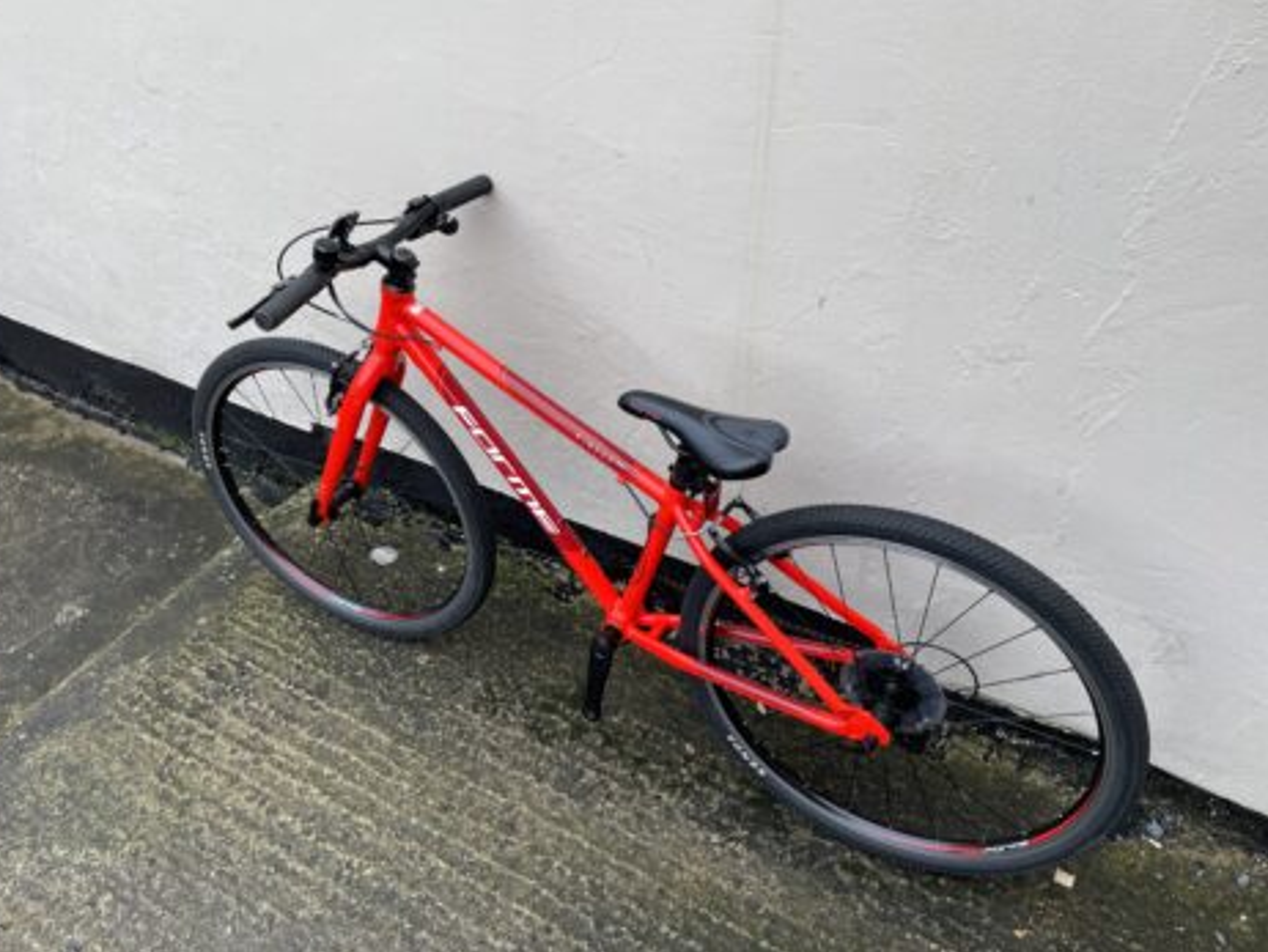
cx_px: 618
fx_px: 990
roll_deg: +4.8
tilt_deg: -37.5
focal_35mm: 27
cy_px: 466
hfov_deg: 65.3
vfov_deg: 51.4
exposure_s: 1/230
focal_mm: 4.2
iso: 32
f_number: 1.6
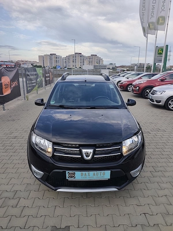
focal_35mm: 23
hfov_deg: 58.9
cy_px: 116
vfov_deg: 73.9
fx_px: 153
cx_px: 86
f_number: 1.65
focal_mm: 6.19
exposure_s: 1/319
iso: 50
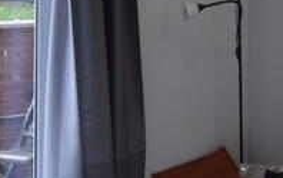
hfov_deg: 17.1
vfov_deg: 11.0
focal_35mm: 119
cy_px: -2
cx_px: 294
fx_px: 916
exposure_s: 1/60
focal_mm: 15
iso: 500
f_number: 5
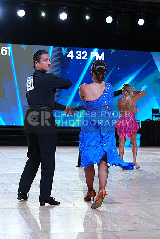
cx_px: 80
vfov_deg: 28.8
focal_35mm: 70
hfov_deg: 19.5
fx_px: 466
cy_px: 120
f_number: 4
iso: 1250
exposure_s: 1/500
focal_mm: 70
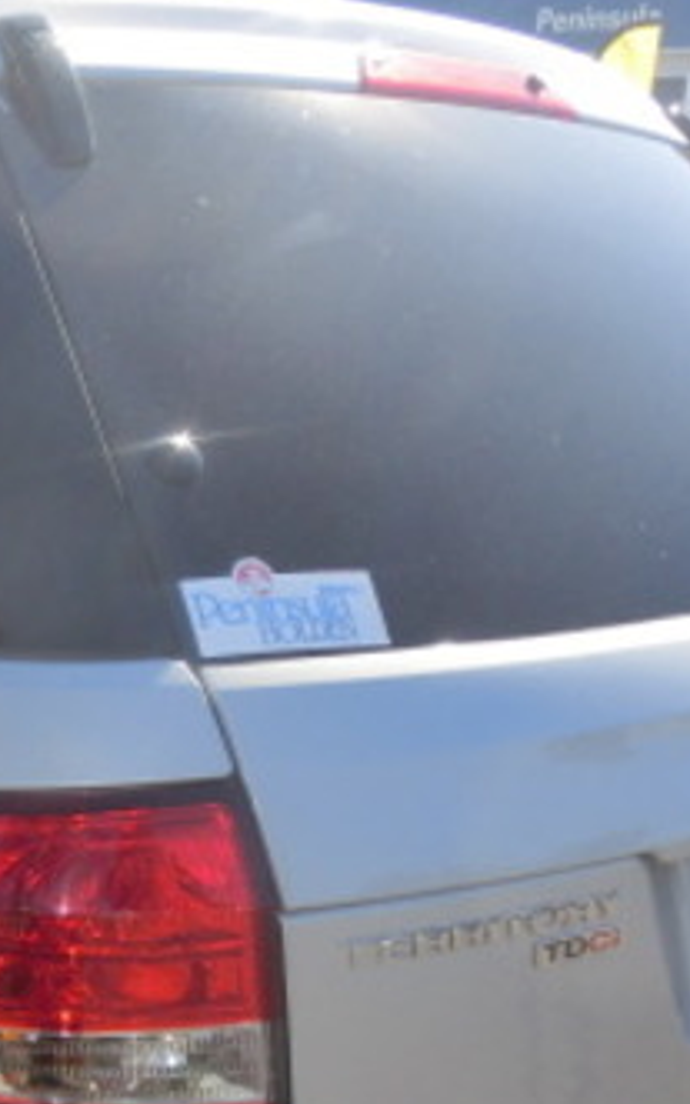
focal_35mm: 64
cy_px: 924
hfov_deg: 19.2
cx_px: -130
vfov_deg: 31.0
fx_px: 1925
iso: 80
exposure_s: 1/500
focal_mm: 4.4
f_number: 3.3
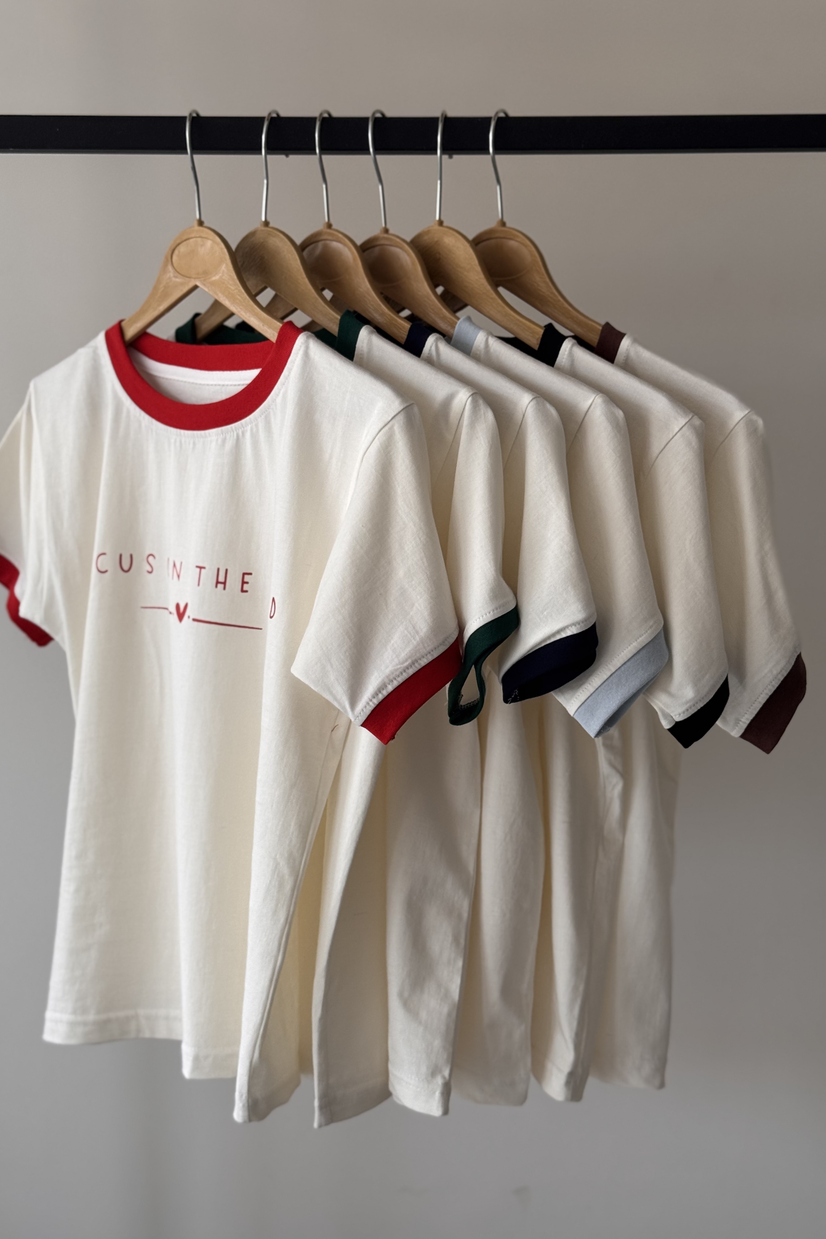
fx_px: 1721
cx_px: 408
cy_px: 620
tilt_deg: -7.8
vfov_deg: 39.6
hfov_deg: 27.0
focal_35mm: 50
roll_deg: -0.7
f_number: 1.78
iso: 50
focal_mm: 6.76
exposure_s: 1/214
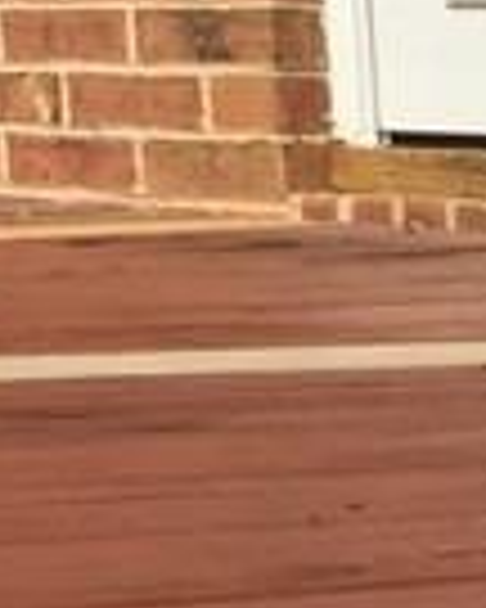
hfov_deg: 6.5
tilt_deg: +11.3
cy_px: -685
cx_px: -1066
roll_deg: -1.5
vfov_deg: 8.5
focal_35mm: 214
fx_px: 3848
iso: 32
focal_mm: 4.15
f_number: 2.2
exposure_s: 1/3300
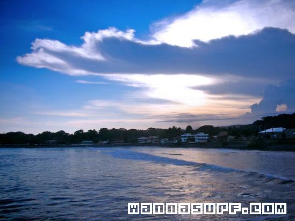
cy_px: 110
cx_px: 148
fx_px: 298
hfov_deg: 52.6
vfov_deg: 40.7
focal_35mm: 35
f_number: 8.5
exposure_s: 1/250
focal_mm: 5.8
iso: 100
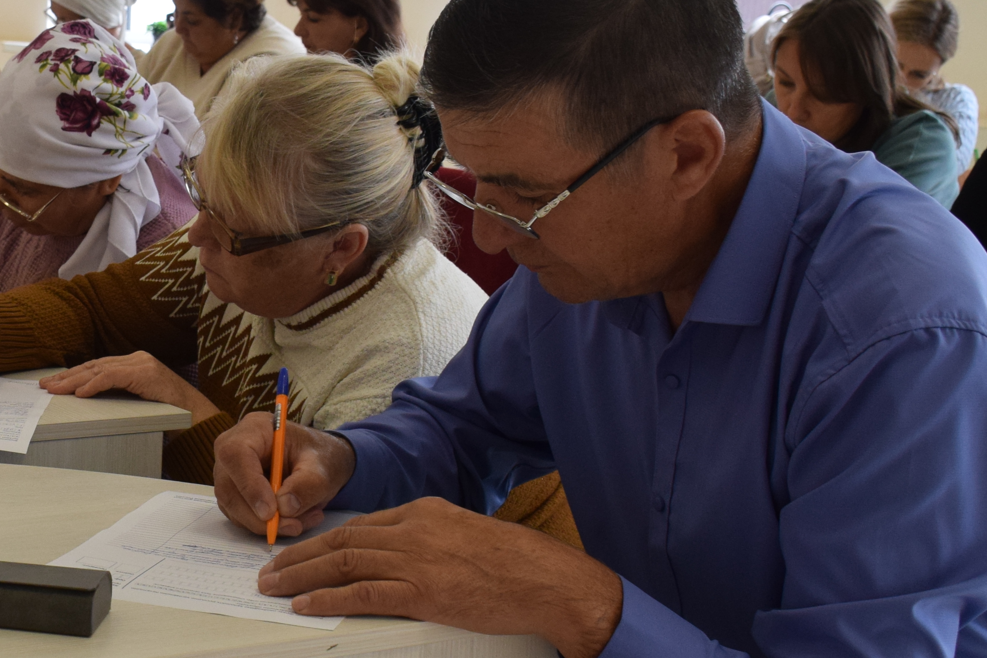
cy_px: 288
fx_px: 1974
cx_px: 141
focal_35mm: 72
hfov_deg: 27.3
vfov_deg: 18.9
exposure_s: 1/125
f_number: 5.6
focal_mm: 20
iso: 560
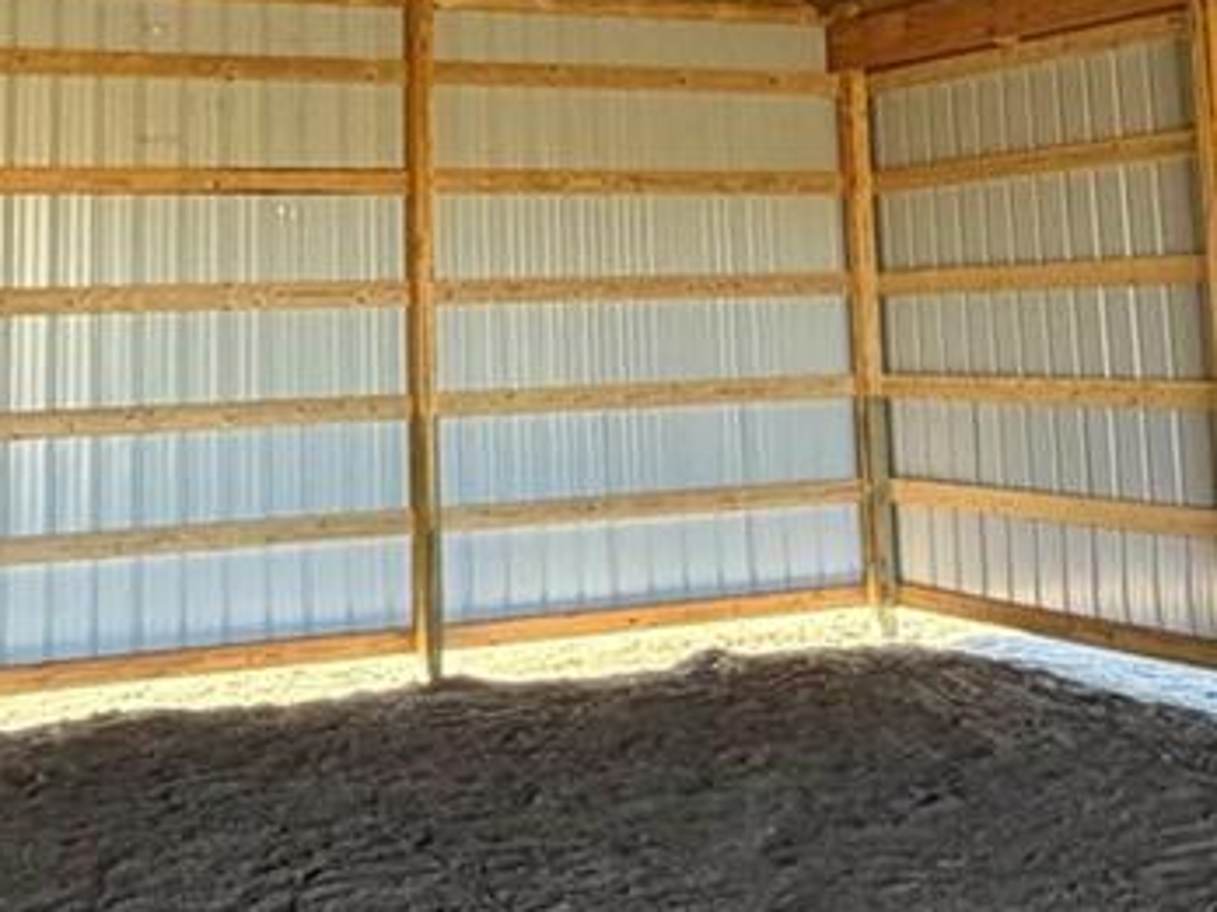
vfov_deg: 23.9
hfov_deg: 33.1
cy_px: -38
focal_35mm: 58
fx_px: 2039
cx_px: 490
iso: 160
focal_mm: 2.22
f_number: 2.2
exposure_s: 1/121
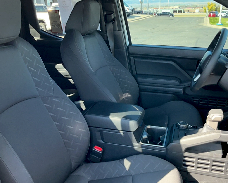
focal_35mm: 32
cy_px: 91
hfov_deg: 55.7
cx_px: 110
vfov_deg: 45.8
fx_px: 216
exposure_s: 1/120
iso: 50
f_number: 1.8
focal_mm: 3
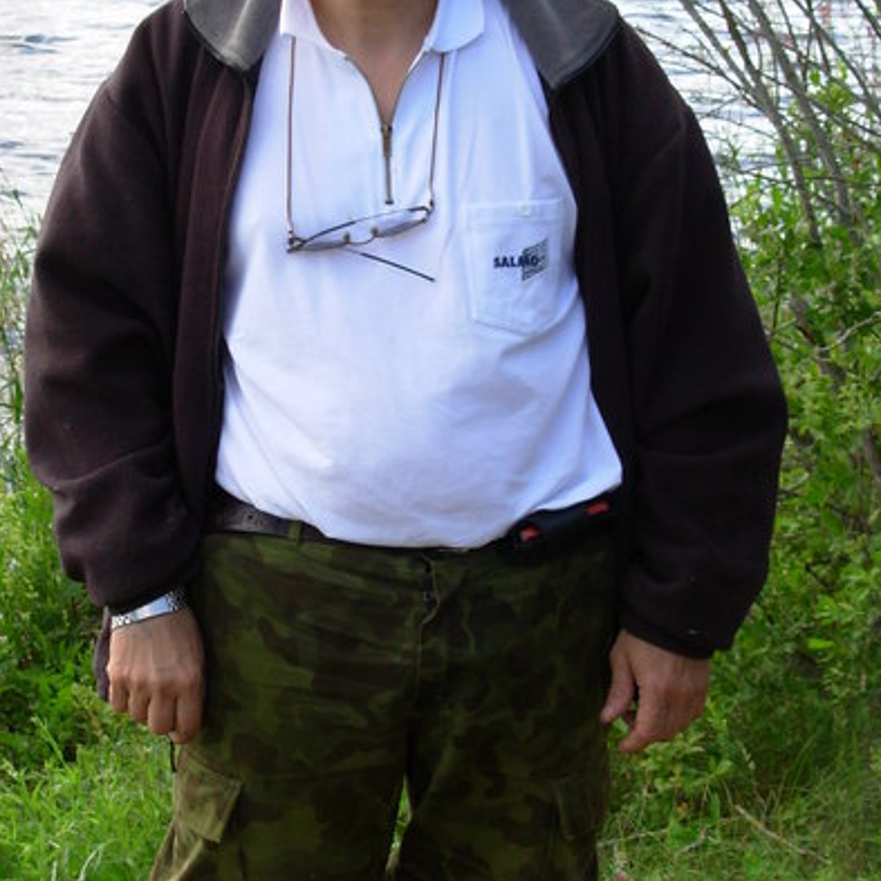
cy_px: 426
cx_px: 430
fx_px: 3628
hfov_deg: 13.8
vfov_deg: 13.8
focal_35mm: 126
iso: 50
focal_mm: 11.5
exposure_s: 1/256
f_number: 3.5
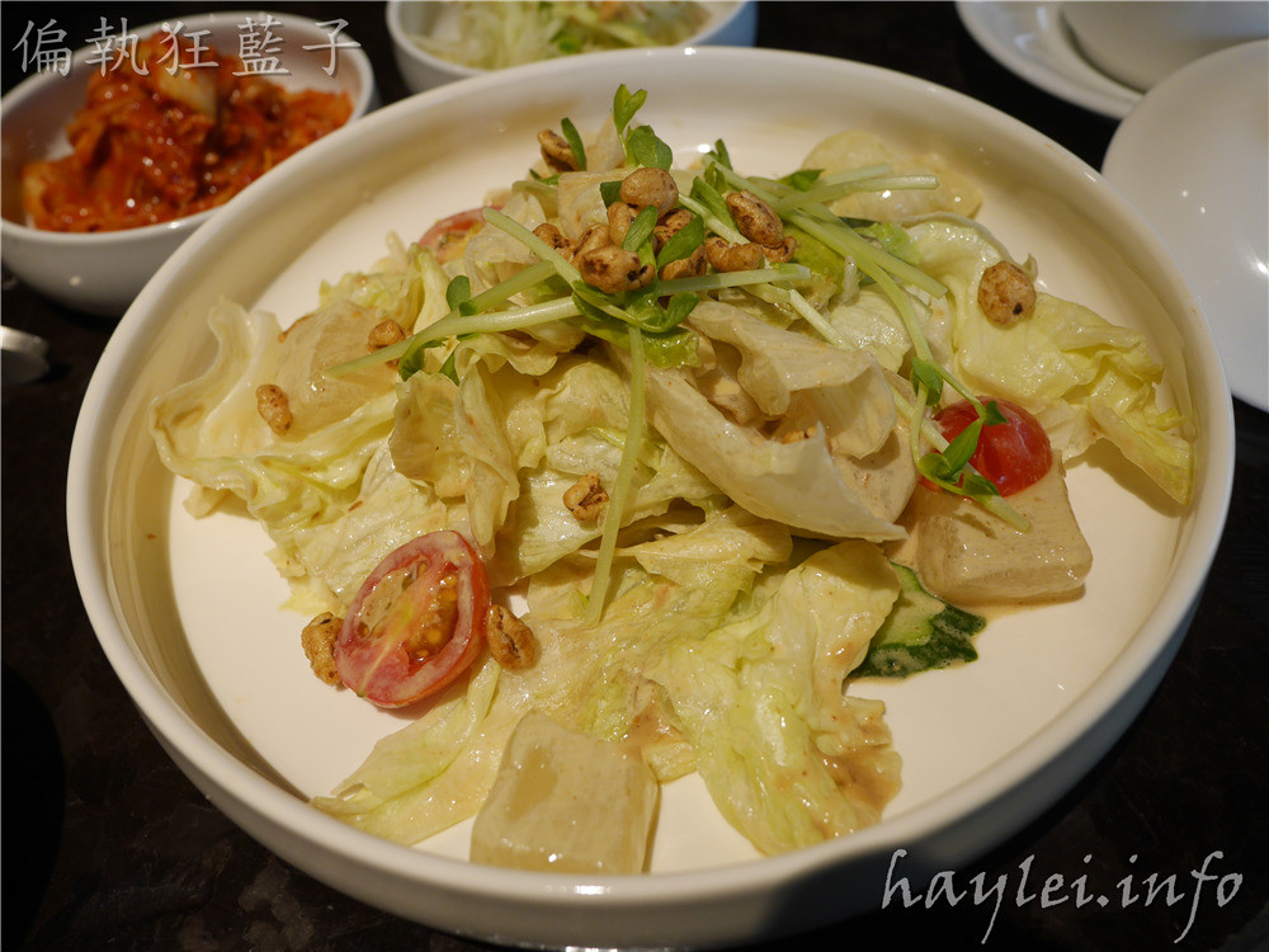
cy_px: 476
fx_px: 1100
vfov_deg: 46.8
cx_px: 634
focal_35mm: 30
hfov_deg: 60.0
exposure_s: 1/60
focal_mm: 15
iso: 320
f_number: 4
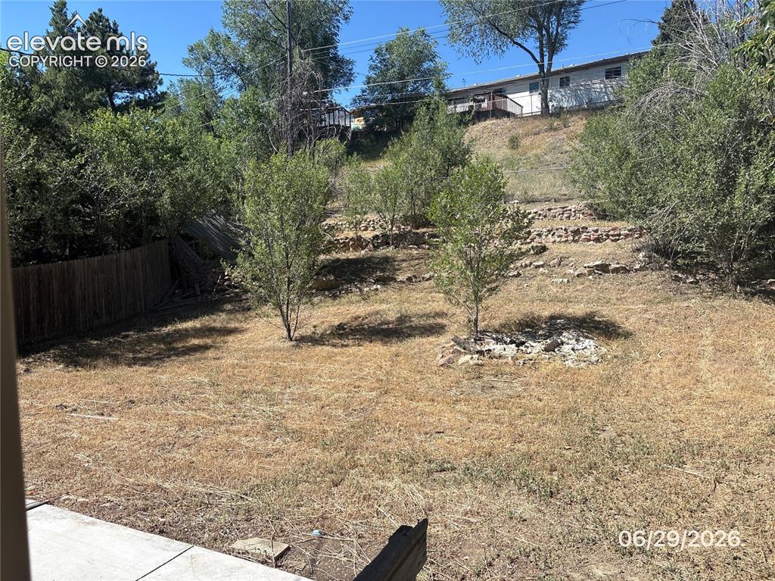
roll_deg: +1.3
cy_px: 290
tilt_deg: -6.6
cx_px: 388
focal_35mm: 26
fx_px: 582
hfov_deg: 67.3
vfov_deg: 53.0
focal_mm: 5.96
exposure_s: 1/2364
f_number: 1.6
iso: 50
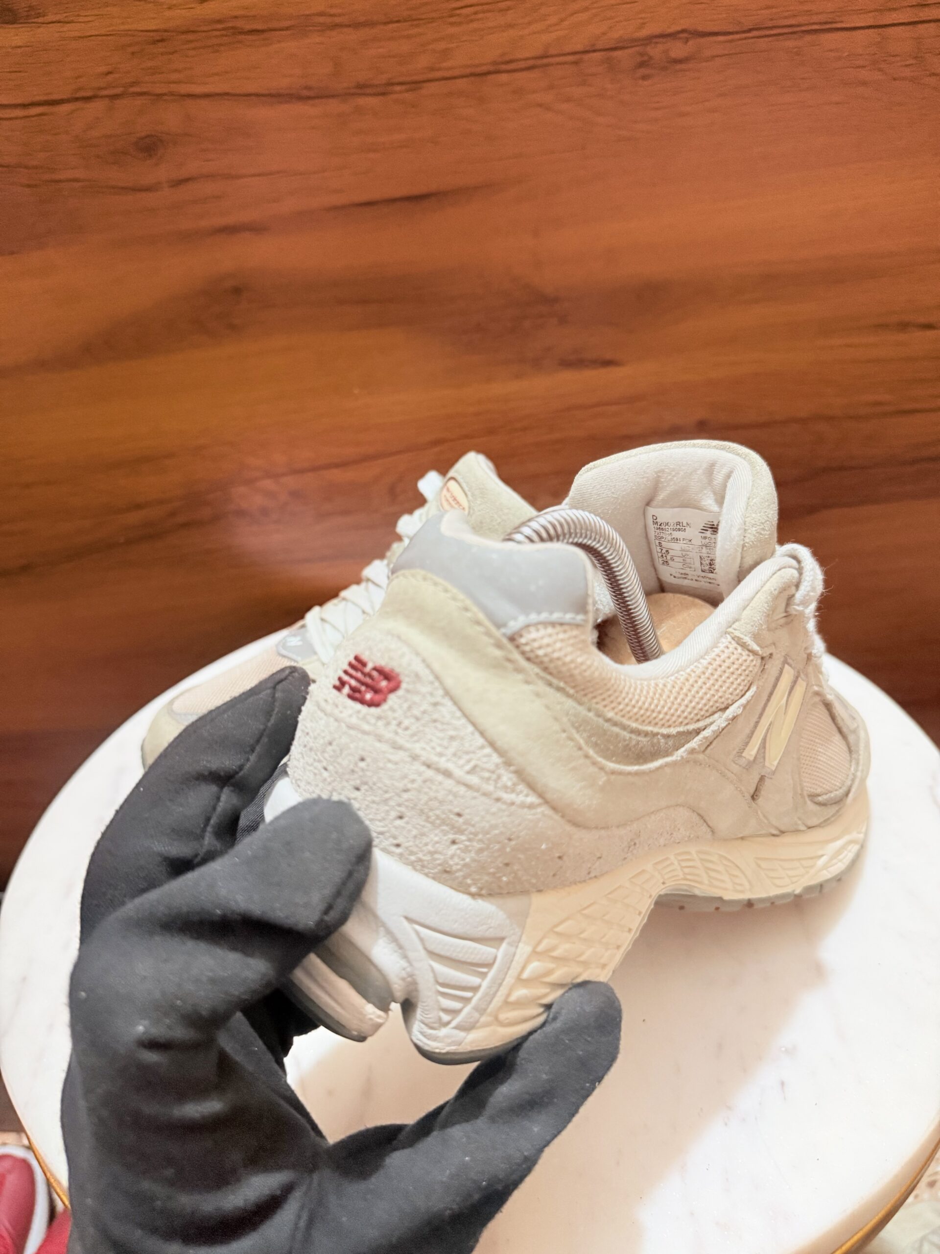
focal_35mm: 24
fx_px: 869
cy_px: 627
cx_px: 470
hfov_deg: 56.8
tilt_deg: -30.7
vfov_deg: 71.6
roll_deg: +7.3
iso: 400
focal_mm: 6.76
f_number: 1.78
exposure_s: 1/50
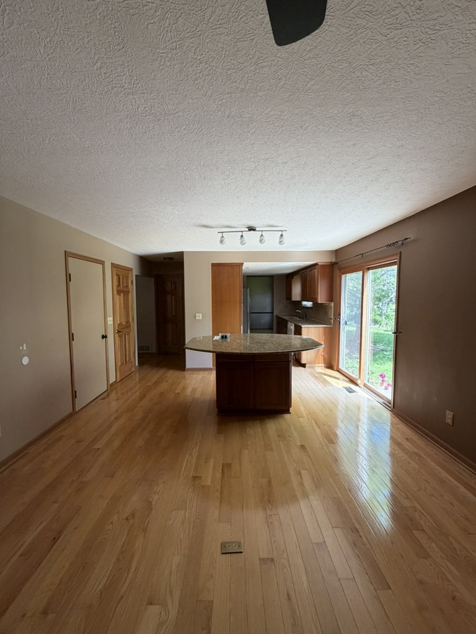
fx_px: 257
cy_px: 317
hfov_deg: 85.7
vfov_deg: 102.1
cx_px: 238
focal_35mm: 14
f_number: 2.2
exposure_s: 1/121
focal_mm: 2.22
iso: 250
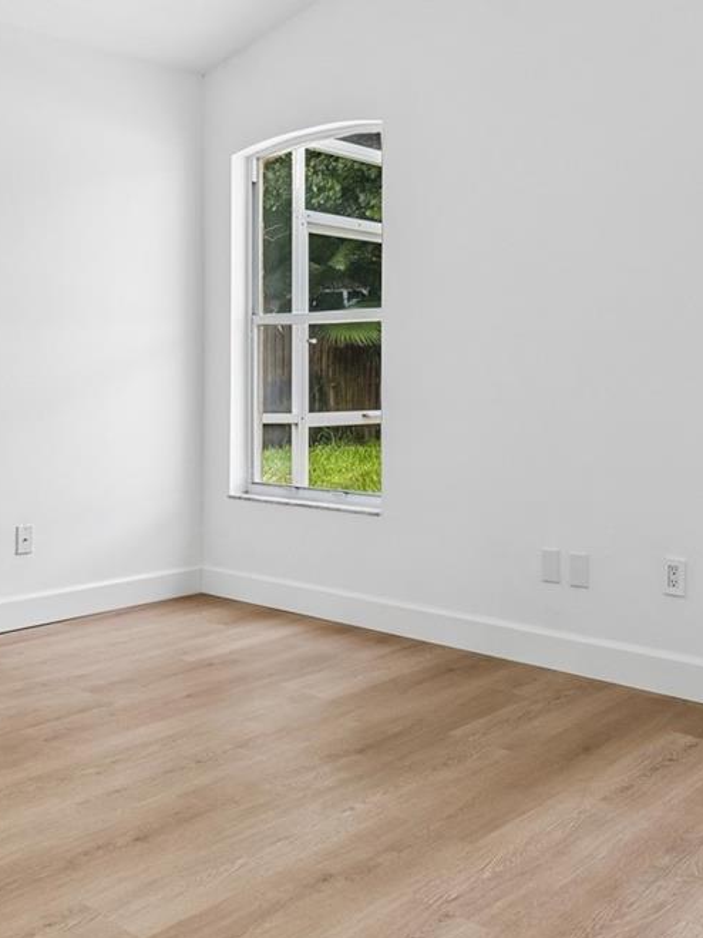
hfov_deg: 40.7
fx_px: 948
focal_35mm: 35
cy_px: 383
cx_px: 343
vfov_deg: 52.3
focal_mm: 10
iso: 100
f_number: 7.1
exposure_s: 1/25
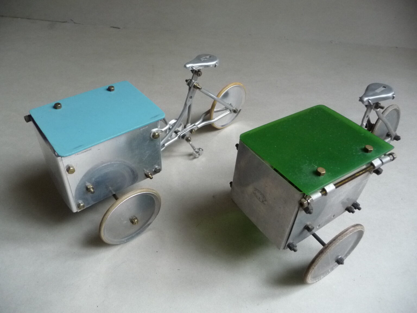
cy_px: 156
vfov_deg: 49.7
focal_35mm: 28
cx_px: 208
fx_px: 337
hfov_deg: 63.4
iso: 400
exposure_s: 1/13
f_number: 3.3
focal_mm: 4.7
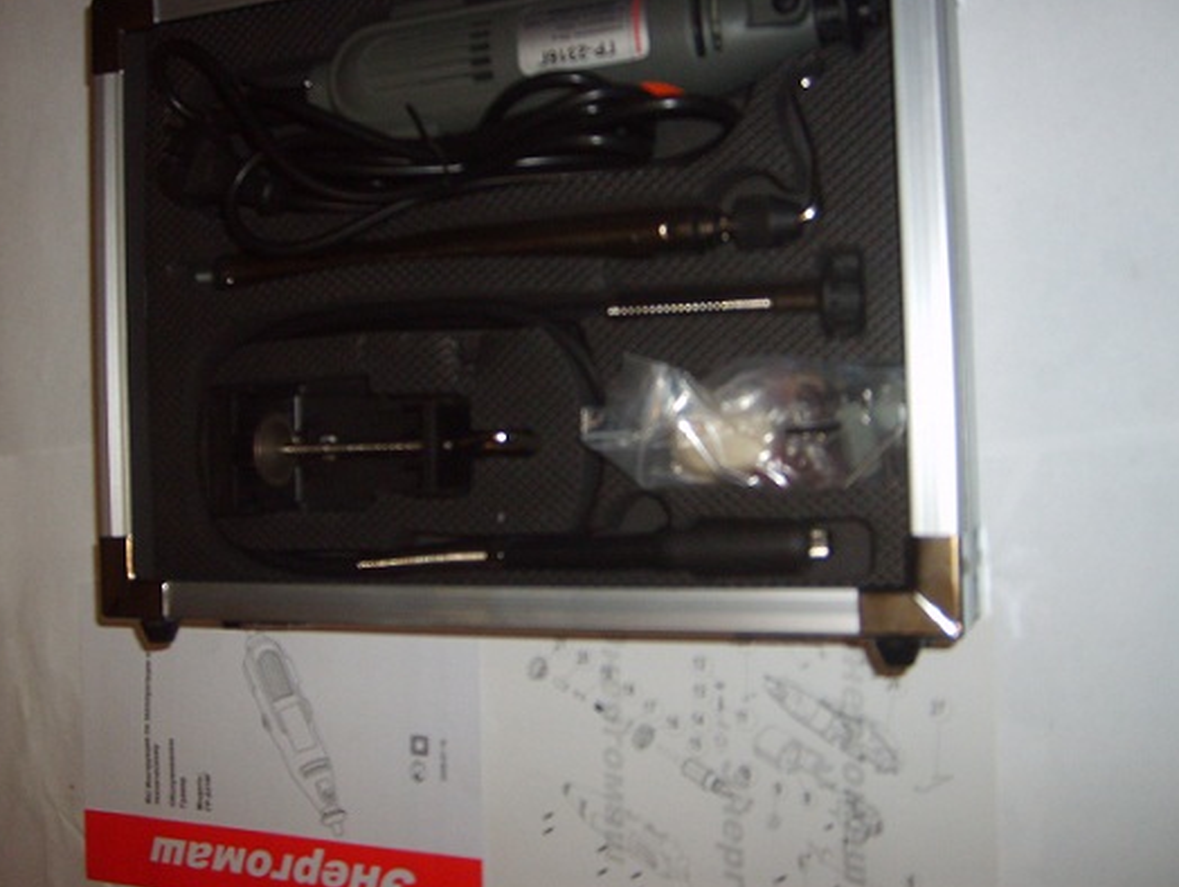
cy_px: 425
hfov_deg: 50.1
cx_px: 587
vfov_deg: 38.7
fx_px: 1261
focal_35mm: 37
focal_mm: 5.8
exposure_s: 1/45
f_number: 2.8
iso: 100
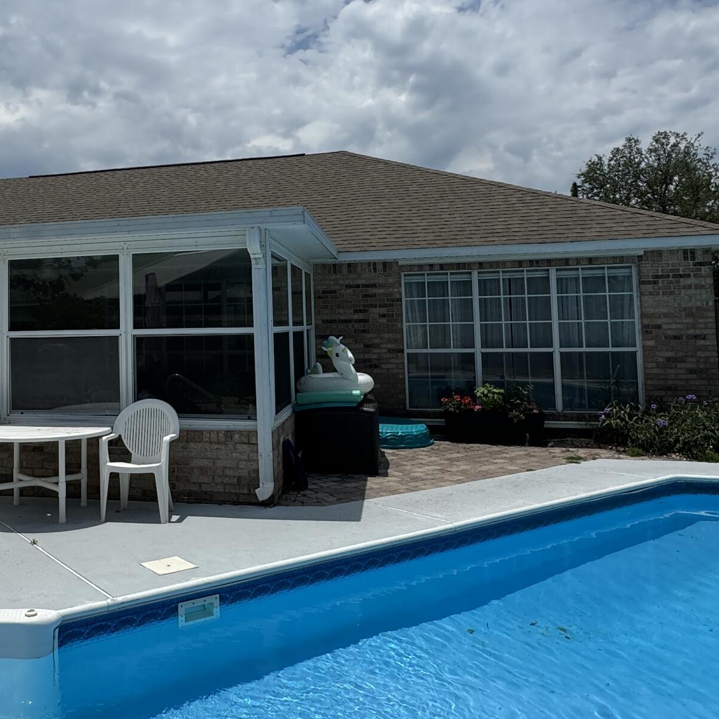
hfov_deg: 50.2
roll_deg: +0.9
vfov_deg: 52.1
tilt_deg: +3.5
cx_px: 174
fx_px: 728
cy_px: 282
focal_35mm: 31
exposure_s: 1/4630
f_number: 2.2
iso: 50
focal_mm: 2.22
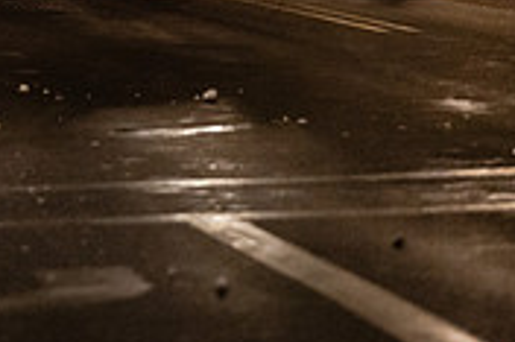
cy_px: -194
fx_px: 5888
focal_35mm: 412
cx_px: -196
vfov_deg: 3.3
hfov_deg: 5.0
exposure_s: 1/200
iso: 4000
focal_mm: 125
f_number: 3.2
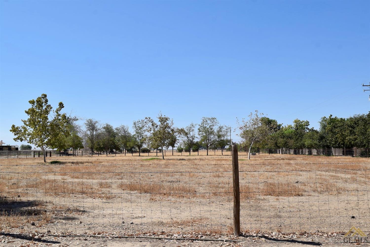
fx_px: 401
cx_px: 185
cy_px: 124
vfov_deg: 34.2
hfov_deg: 49.6
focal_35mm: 39
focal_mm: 26
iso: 200
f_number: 11
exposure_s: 1/500
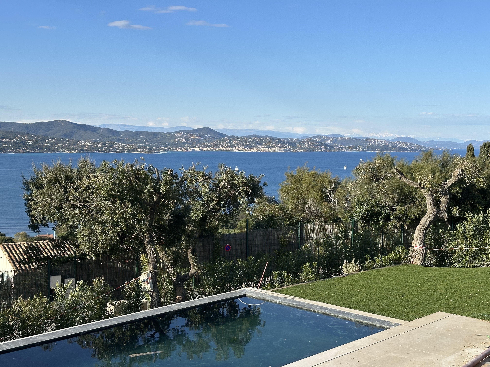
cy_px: 184
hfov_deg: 39.7
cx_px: 245
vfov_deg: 30.3
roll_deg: -1.2
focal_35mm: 48
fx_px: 679
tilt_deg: -3.9
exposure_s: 1/2890
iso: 64
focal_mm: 6.86
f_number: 1.78
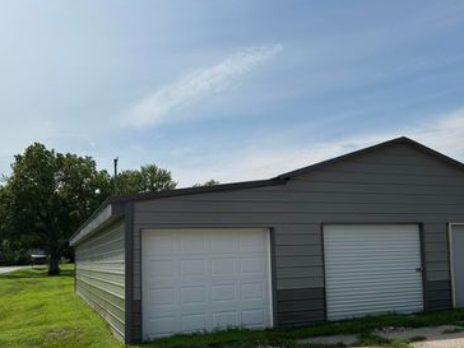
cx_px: 224
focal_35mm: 33
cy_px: 224
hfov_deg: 55.3
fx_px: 442
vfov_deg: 42.5
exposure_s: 1/10309
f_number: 1.78
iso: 80
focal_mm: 6.76
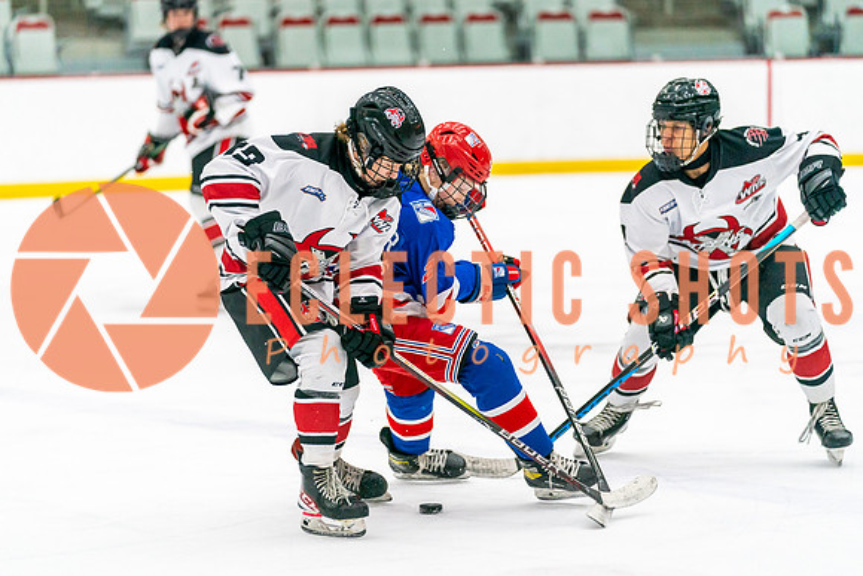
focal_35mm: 161
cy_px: 280
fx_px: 3858
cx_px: 415
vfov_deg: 8.5
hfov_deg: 12.8
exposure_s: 1/1250
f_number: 2.8
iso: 3200
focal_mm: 154
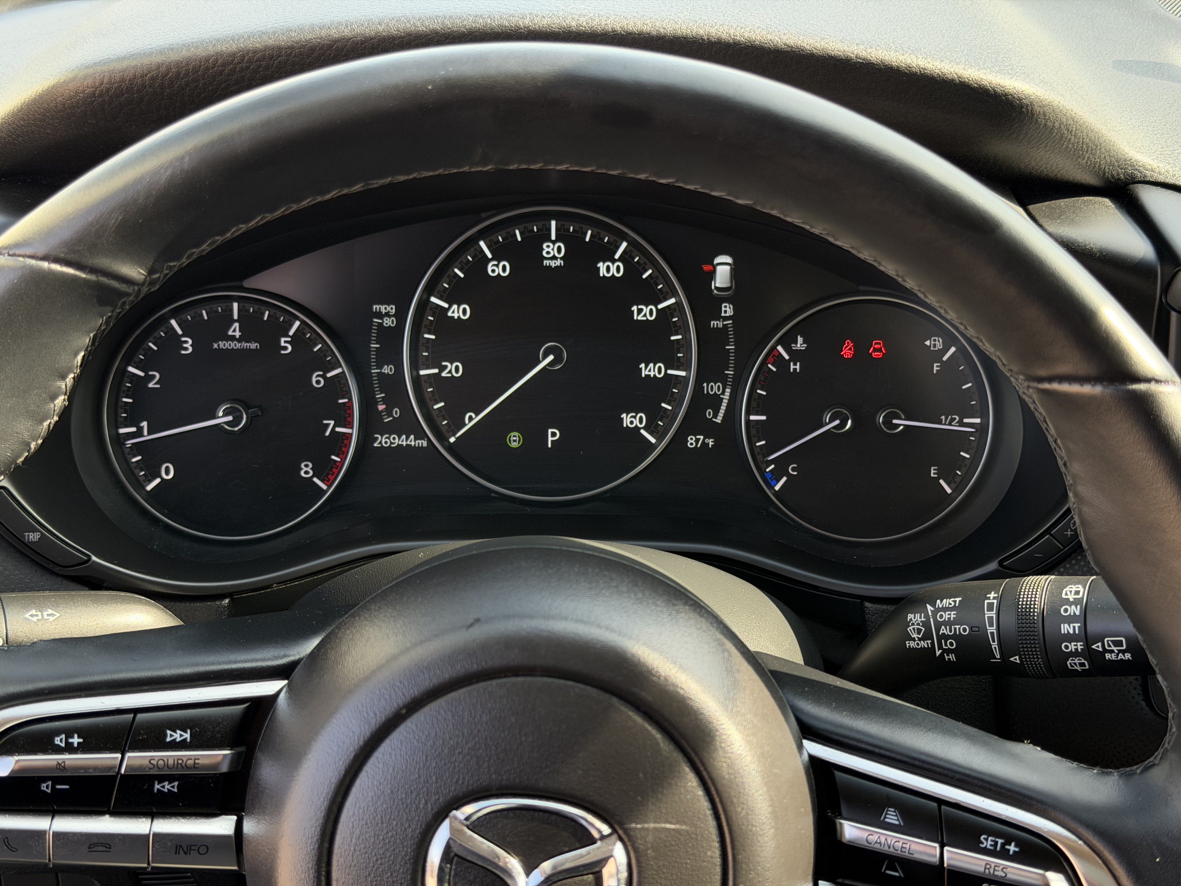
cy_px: 443
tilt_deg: -26.4
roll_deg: -0.9
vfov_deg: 30.3
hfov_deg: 39.7
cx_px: 590
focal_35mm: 48
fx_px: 1638
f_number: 1.78
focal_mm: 6.76
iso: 125
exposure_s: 1/215
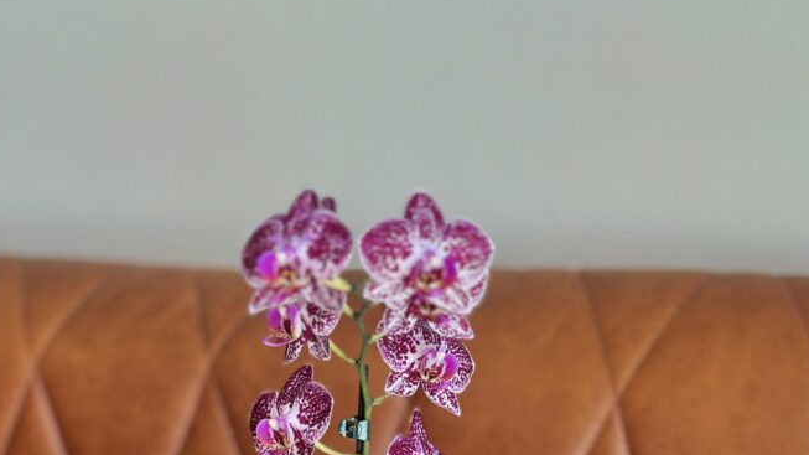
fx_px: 1759
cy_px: 596
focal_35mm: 82
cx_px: 364
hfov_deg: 25.9
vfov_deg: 14.1
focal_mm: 6.86
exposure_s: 1/568
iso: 80
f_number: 1.78
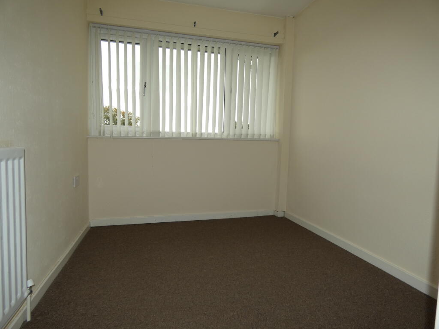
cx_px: 220
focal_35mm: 20
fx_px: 254
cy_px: 164
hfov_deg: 81.7
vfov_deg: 66.0
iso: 80
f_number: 2.8
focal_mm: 3.6
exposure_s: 1/60
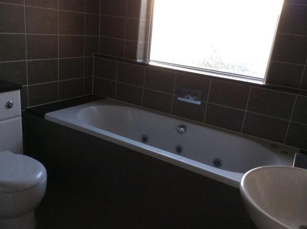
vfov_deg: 42.8
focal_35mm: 33
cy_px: 114
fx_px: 292
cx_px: 154
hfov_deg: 55.4
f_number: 2.4
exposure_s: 1/24
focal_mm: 3.3
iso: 50
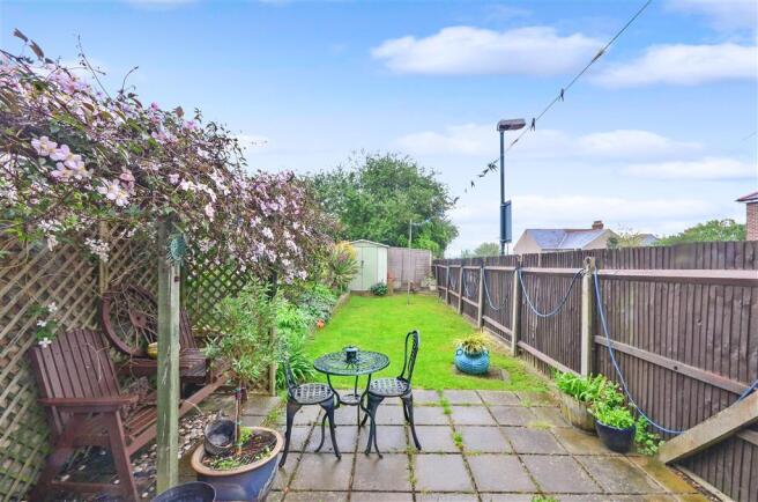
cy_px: 251
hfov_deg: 100.5
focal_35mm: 15
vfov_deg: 77.0
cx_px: 379
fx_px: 315
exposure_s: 1/10
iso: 200
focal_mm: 10
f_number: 13
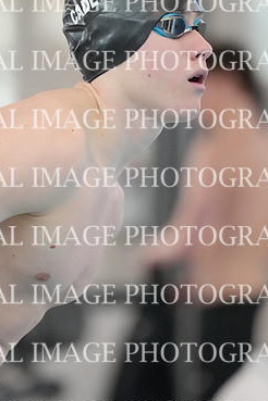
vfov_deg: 4.4
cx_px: 117
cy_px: 206
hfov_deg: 2.9
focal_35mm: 471
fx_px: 5259
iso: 5000
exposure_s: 1/2000
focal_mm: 200
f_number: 2.8
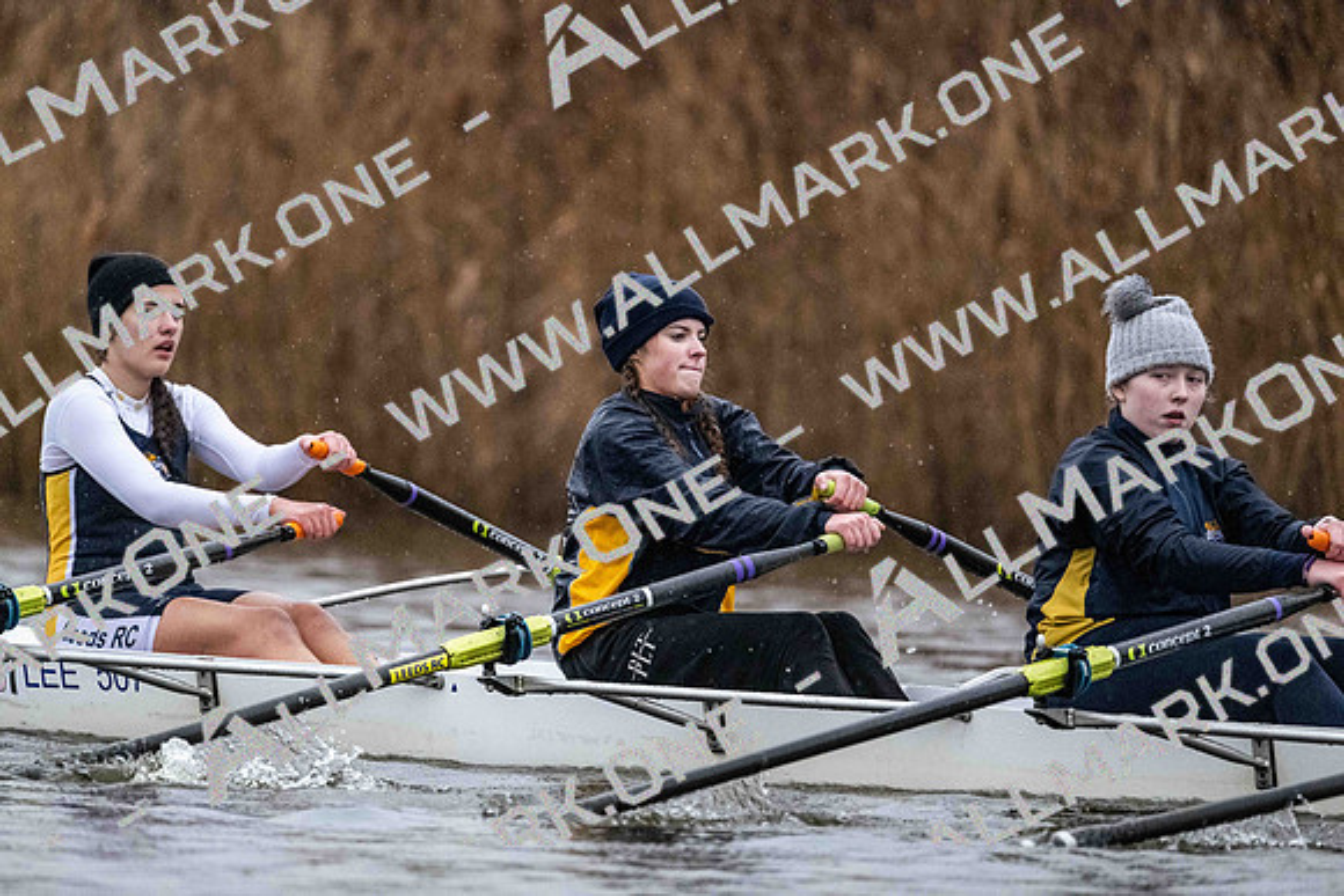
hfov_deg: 5.2
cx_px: 672
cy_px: 448
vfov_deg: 3.4
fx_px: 14936
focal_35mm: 400
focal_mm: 400
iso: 10000
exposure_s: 1/1600
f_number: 4.5
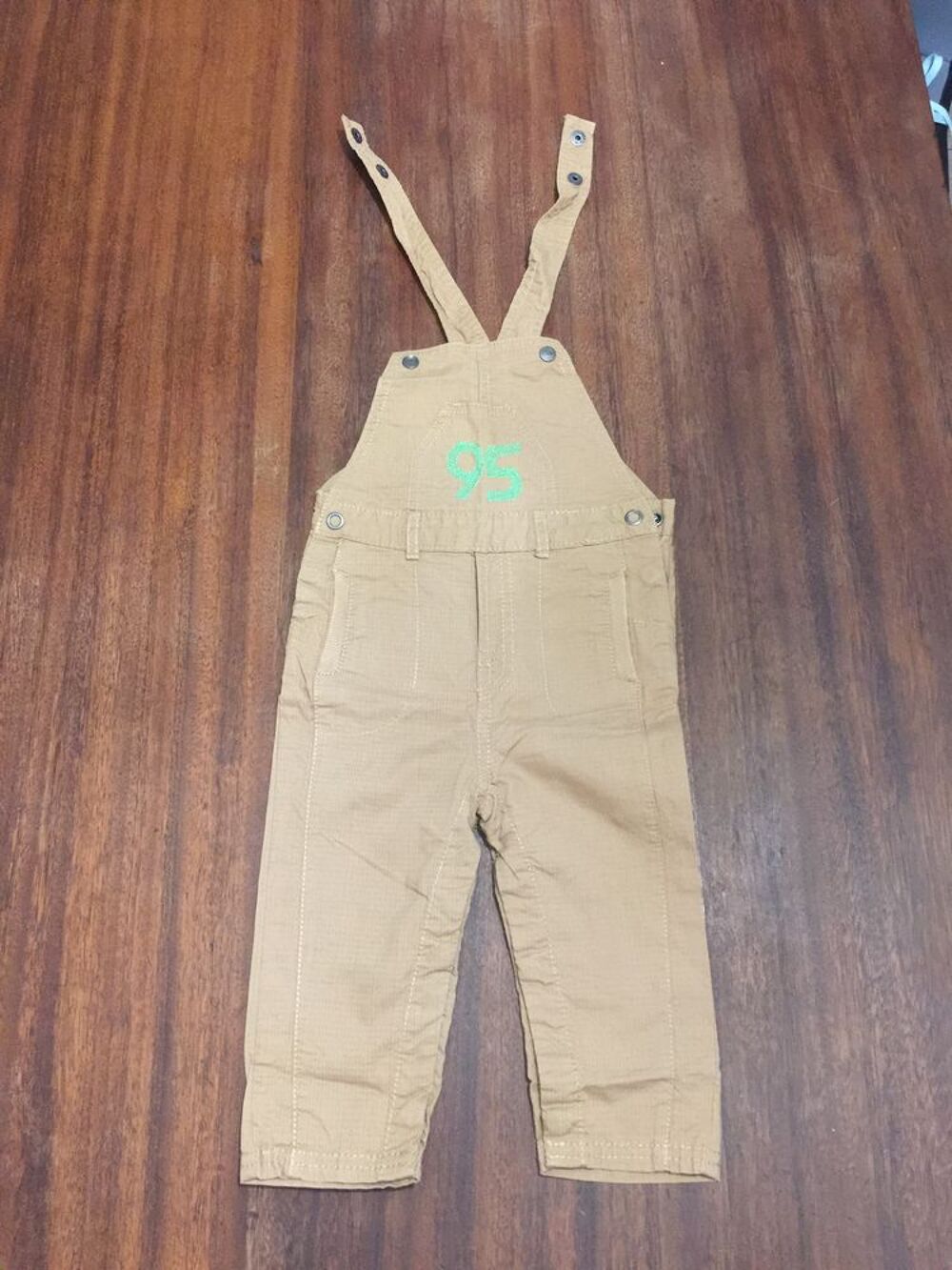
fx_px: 1063
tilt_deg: -70.7
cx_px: 476
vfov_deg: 61.7
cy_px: 635
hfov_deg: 48.2
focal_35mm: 29
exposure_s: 1/8
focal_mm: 4.15
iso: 160
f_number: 2.2
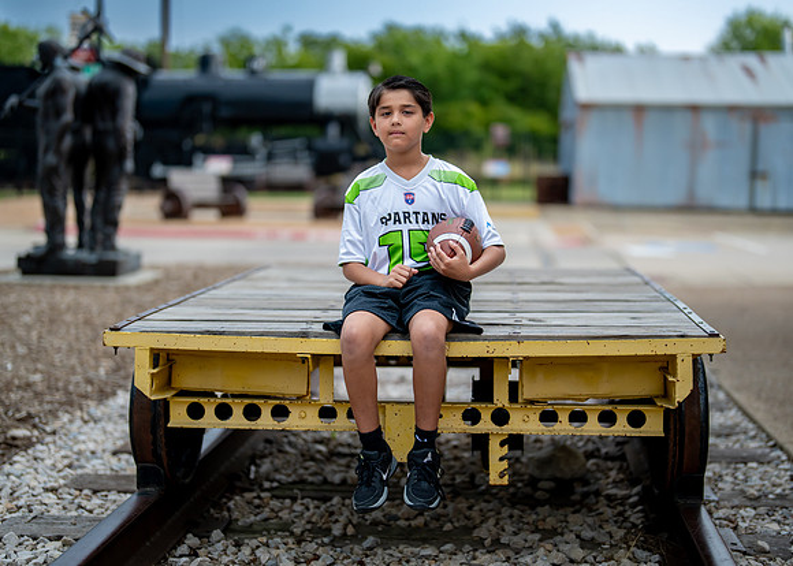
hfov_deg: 34.8
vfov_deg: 25.3
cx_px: 424
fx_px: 1263
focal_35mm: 56
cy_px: 278
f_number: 1.2
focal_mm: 50
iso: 500
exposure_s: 1/800
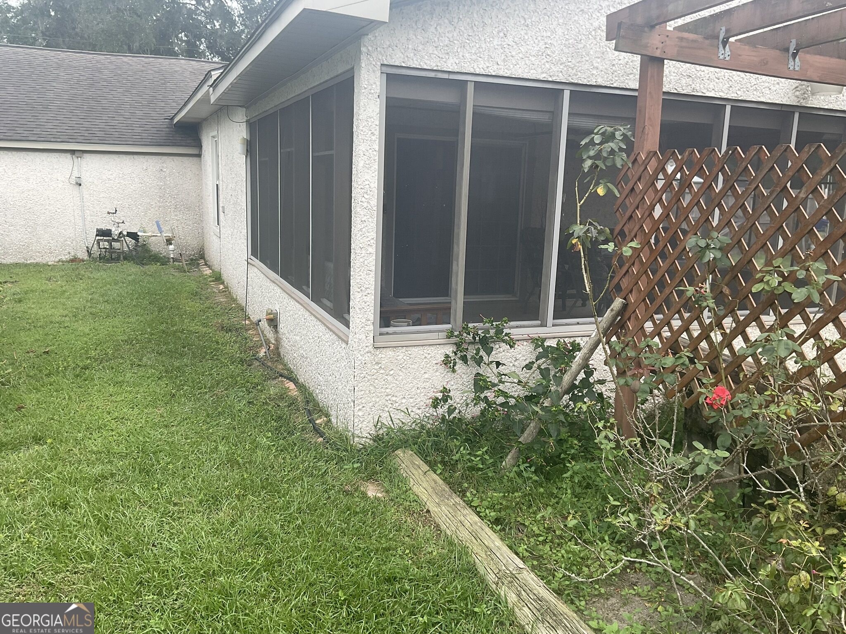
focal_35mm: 29
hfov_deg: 61.7
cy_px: 317
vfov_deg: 48.2
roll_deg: -2.3
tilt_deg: -11.0
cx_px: 423
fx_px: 709
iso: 16
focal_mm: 3
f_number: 1.8
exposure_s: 1/346
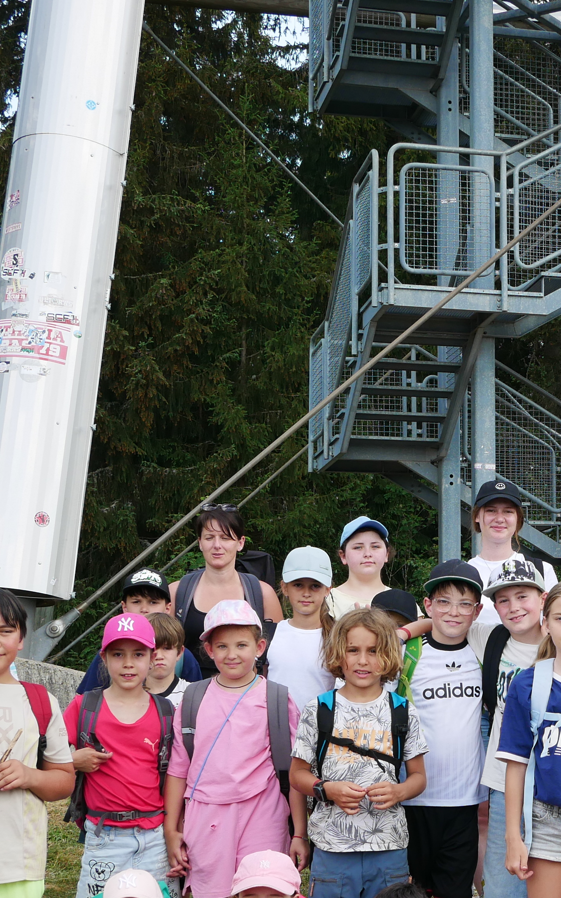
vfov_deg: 27.0
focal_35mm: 76
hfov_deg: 16.7
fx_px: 1859
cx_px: 582
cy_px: 579
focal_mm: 18
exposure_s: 1/250
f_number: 5.6
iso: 200
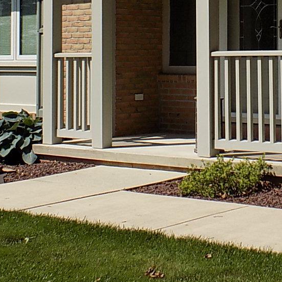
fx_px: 876
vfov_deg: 17.9
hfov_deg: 17.8
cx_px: 283
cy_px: 9
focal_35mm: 95
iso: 80
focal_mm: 6.6
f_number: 3.5
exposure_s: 1/1250
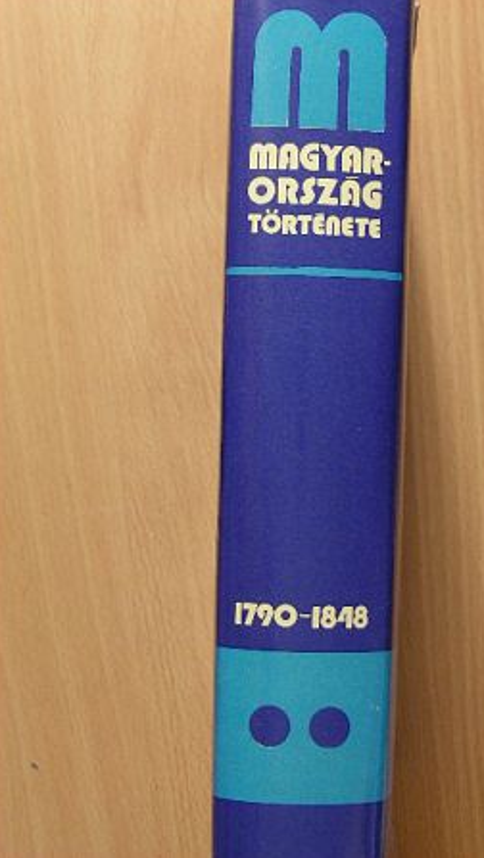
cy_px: 427
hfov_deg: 18.8
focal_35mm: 64
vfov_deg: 32.8
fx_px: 1458
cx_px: 319
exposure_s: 1/30
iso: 122
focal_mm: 9.7
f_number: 3.5
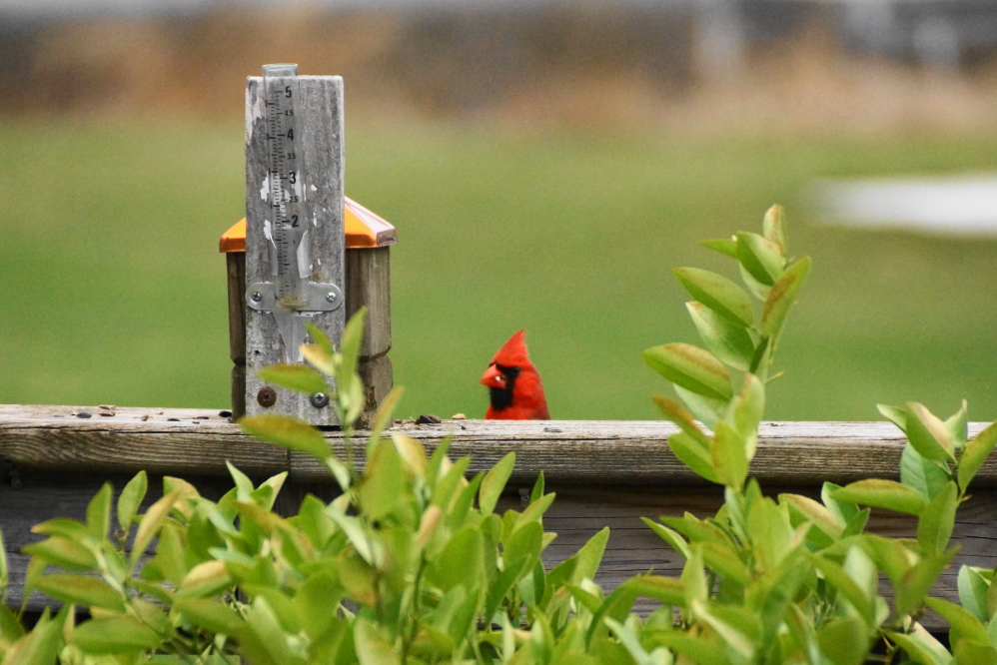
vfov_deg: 3.7
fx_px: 10388
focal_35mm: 375
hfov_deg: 5.5
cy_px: 332
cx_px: 498
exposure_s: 1/400
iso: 1250
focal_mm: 250
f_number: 6.3
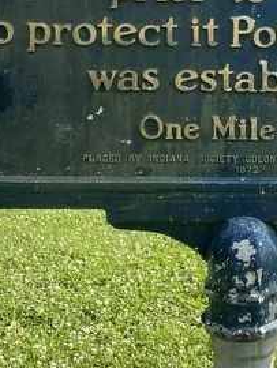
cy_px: 41
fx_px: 820
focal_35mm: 77
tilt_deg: -0.7
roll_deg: -1.7
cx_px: 250
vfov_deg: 24.6
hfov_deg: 18.8
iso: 32
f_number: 1.6
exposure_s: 1/796
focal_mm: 4.2
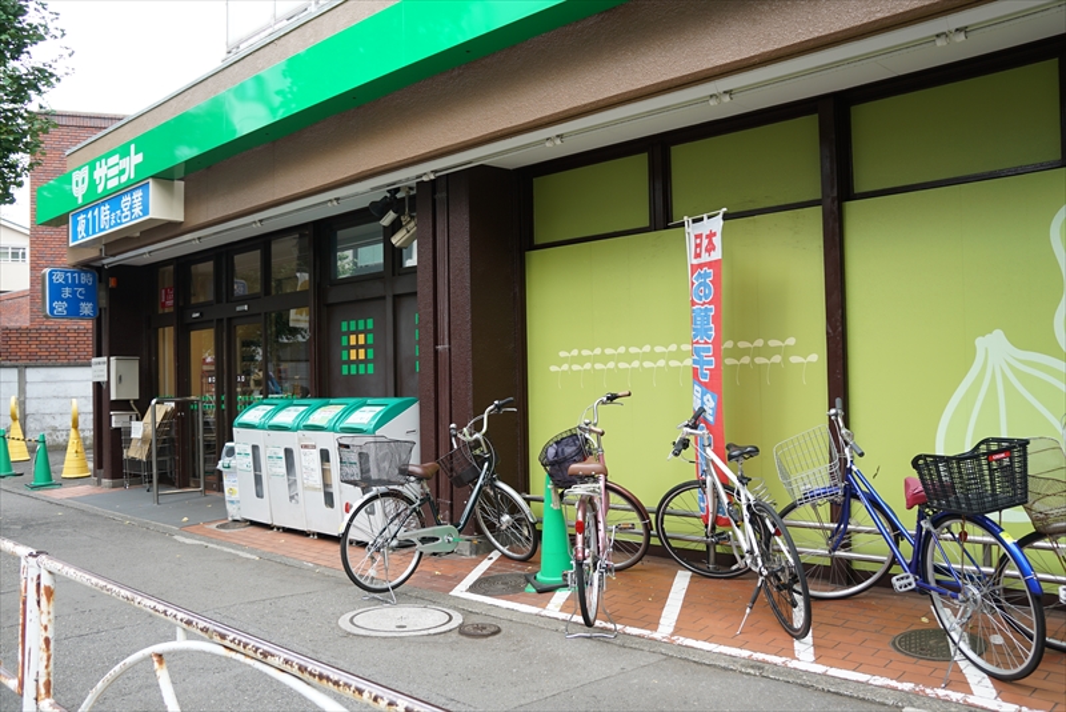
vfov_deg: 43.6
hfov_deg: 61.9
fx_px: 889
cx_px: 533
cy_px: 356
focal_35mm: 30
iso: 100
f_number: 4
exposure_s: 1/80
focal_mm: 20
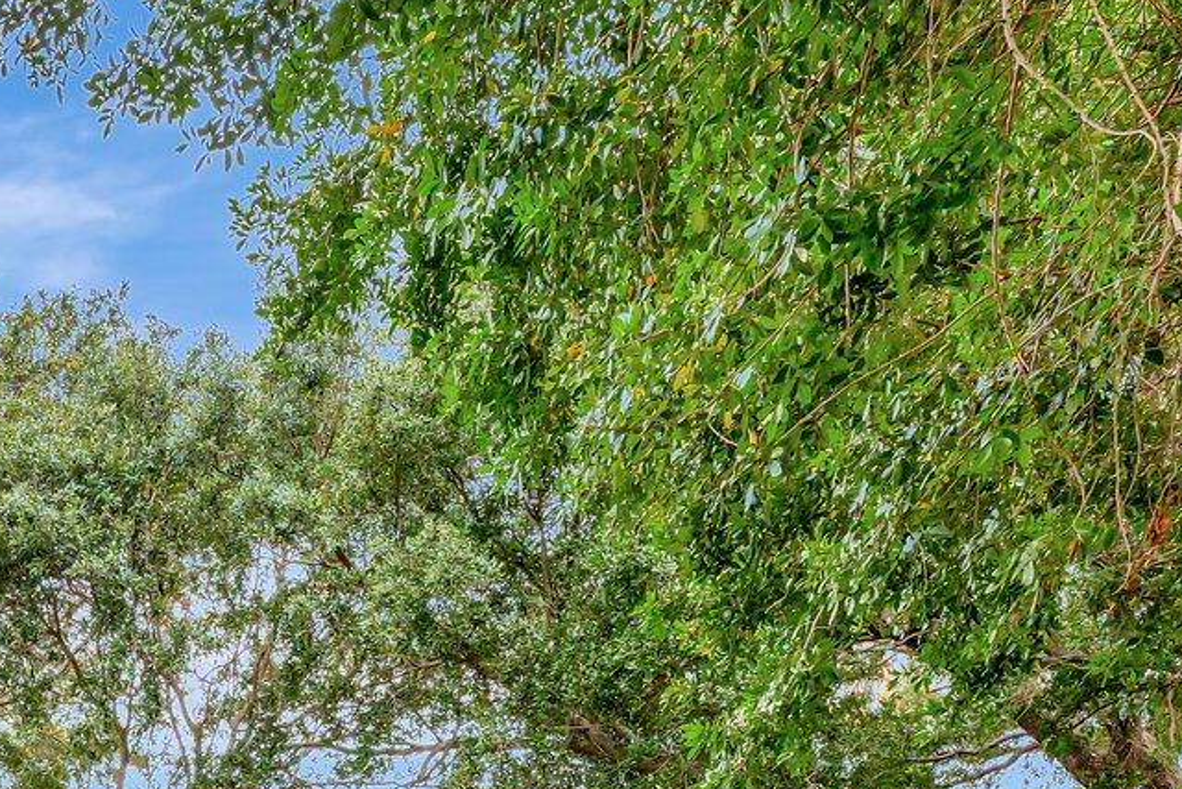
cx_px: 0
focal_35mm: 51
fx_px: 1660
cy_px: 1184
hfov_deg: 35.4
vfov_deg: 22.1
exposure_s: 1/200
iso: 400
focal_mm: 15.8
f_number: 8
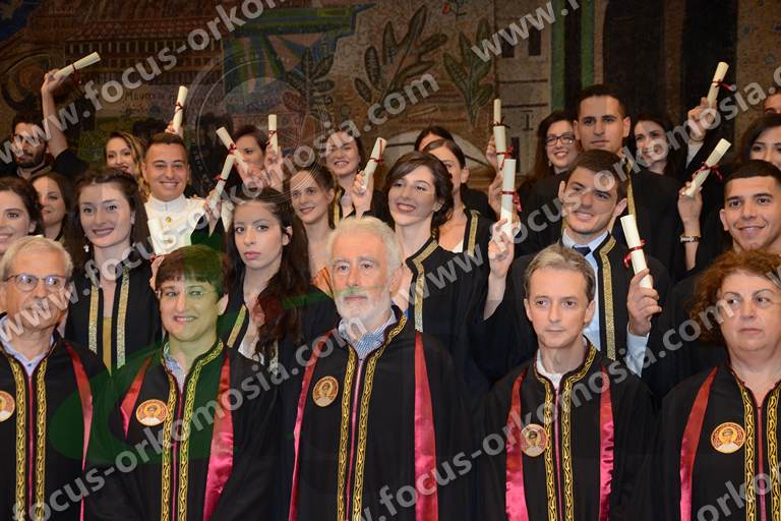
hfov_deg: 23.4
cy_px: 260
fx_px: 1887
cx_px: 390
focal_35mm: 87
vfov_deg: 15.7
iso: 1250
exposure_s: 1/80
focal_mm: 58
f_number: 5
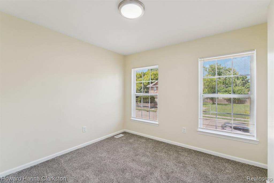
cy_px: 92
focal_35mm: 15
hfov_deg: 100.4
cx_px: 137
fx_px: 114
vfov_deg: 77.3
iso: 160
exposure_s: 1/30
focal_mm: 10
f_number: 8
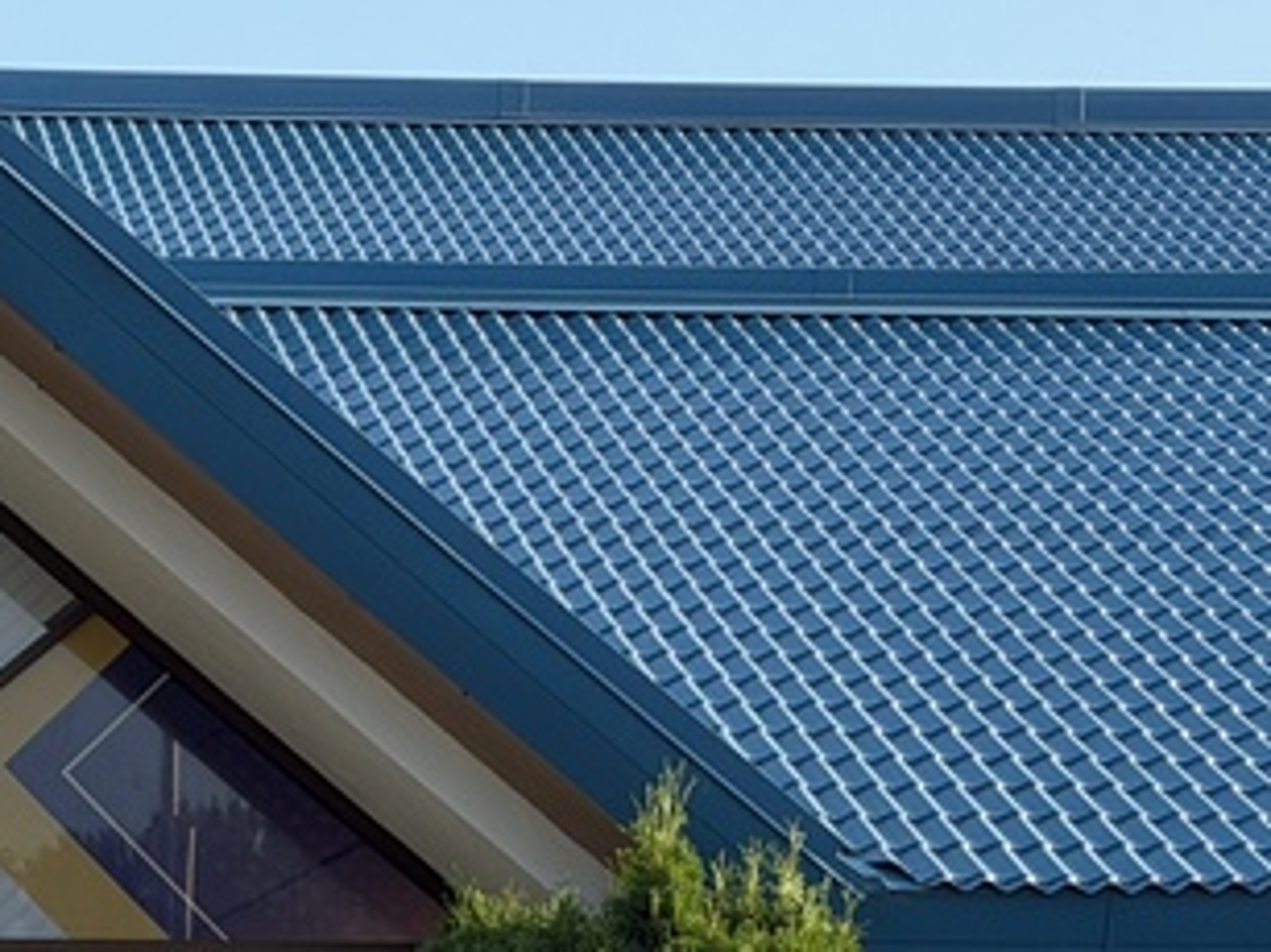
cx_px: -54
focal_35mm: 160
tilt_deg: +0.0
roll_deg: +0.1
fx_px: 5872
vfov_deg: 9.1
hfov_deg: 12.2
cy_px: 1387
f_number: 1.78
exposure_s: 1/669
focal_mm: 6.76
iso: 80
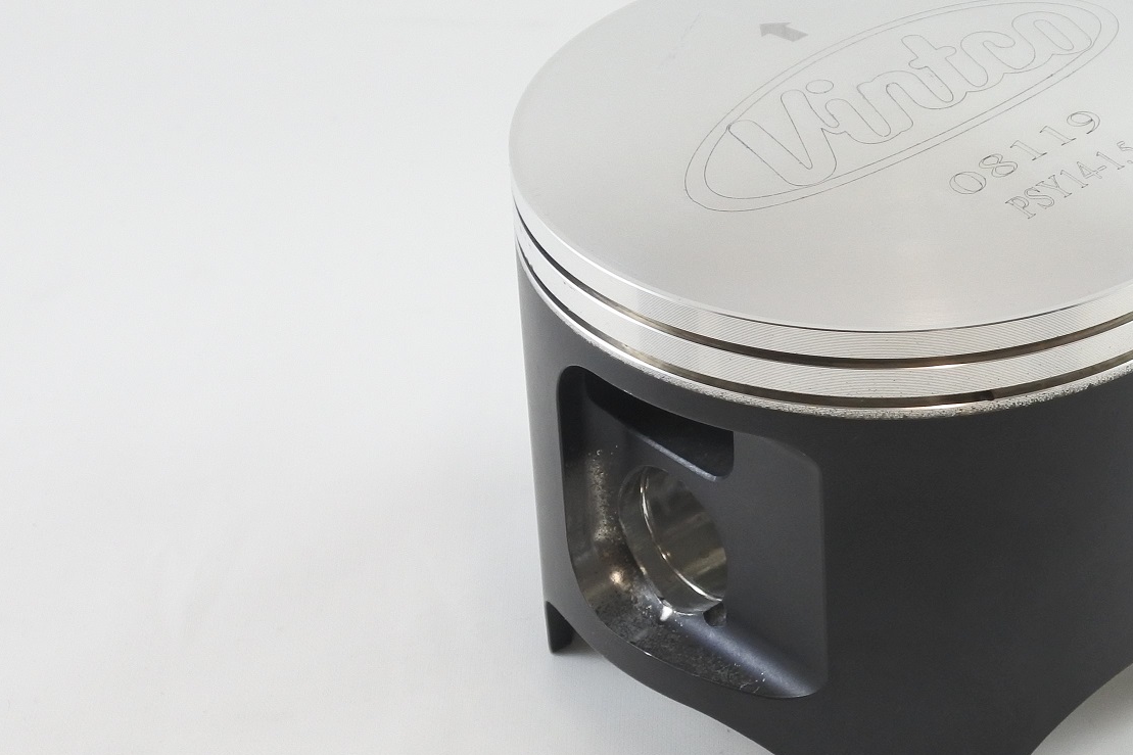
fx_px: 2423
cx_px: 897
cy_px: 354
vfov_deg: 17.7
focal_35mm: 77
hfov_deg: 25.9
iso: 450
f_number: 4.5
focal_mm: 17.2
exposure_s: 1/125
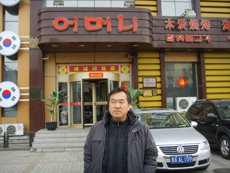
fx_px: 259
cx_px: 115
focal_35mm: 39
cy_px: 86
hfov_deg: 47.9
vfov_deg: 36.8
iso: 50
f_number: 3.5
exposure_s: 1/125
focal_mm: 6.6
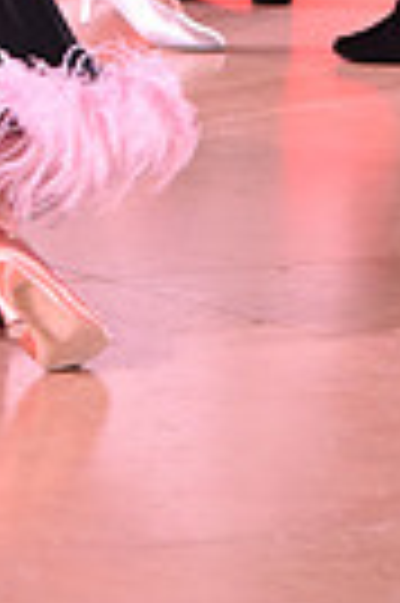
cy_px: -526
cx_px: -371
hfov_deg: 3.8
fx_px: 5948
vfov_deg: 5.7
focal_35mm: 356
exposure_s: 1/320
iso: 2500
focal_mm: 82
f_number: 5.6
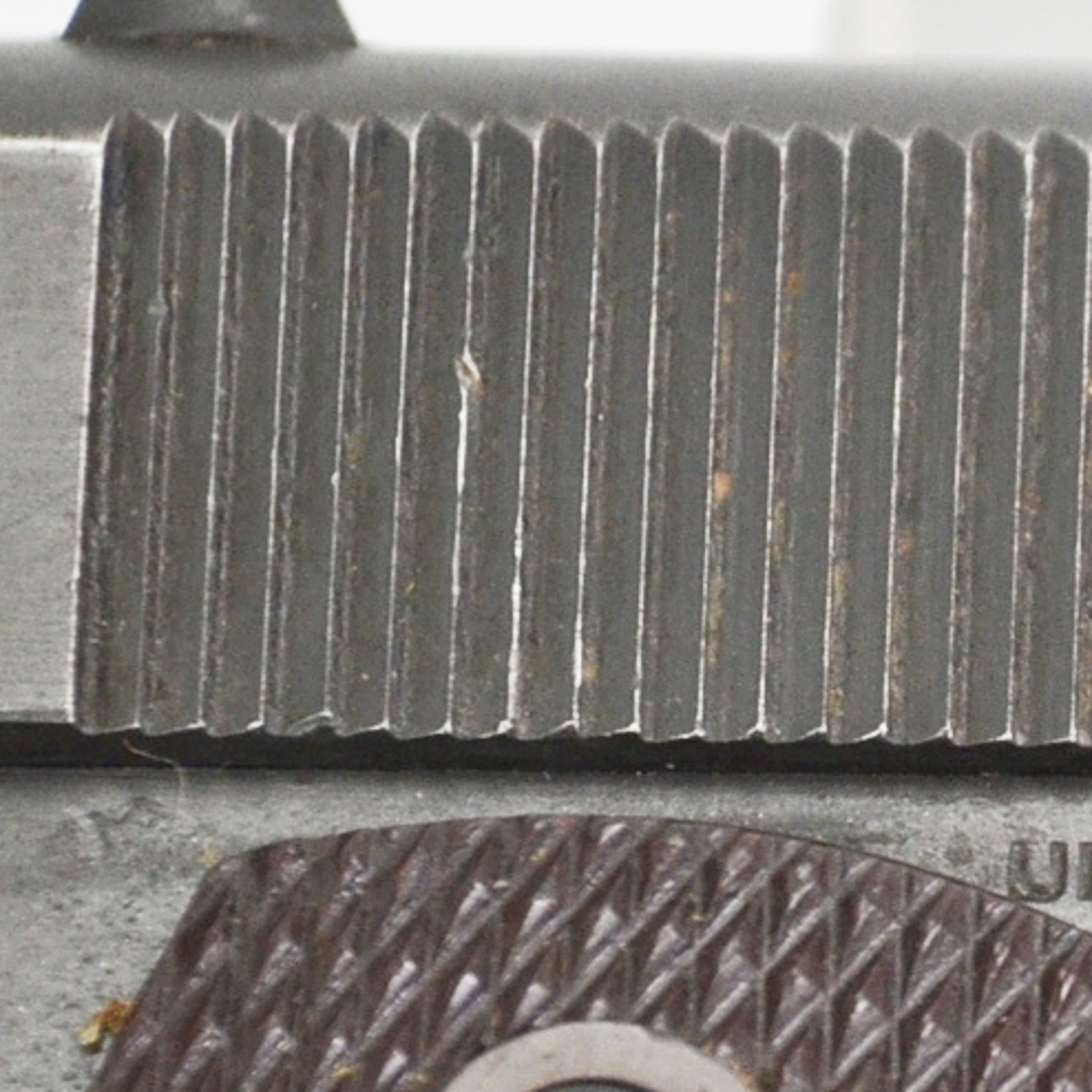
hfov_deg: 2.0
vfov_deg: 2.0
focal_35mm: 857
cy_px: 953
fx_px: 30591
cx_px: 1616
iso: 800
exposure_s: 1/250
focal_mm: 135
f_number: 5.6
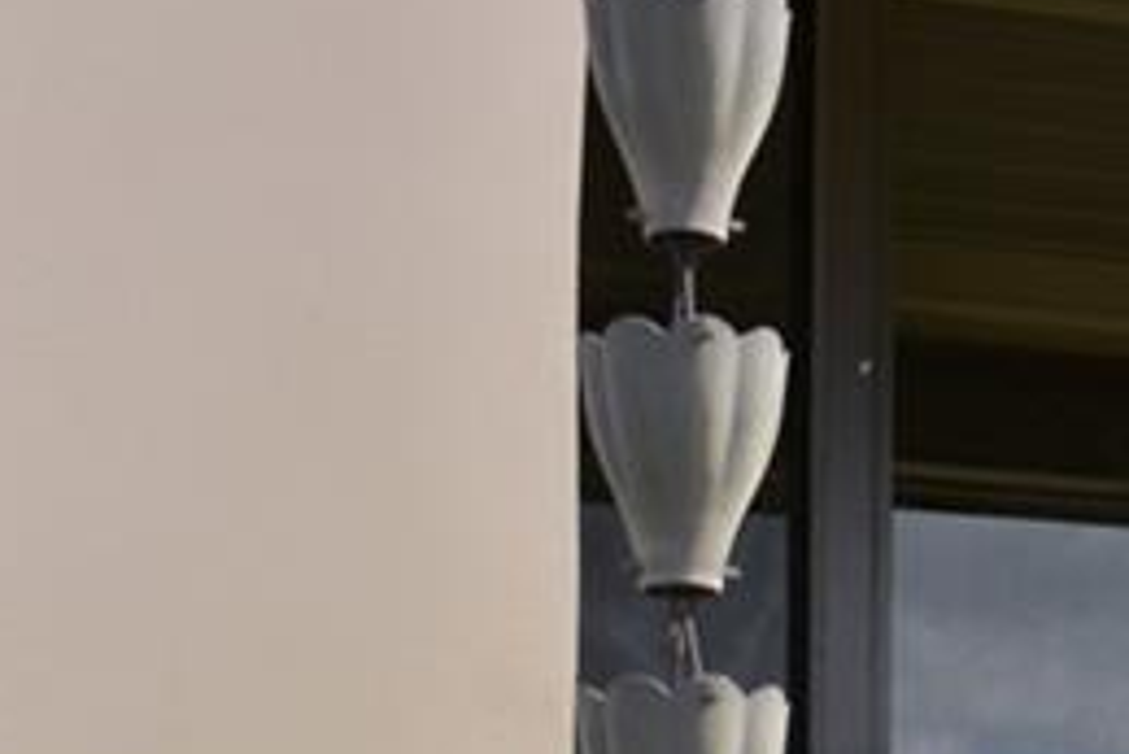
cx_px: 2389
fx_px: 5428
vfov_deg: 7.9
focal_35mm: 173
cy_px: 972
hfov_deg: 10.7
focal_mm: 28
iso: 125
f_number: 7.1
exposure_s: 1/200
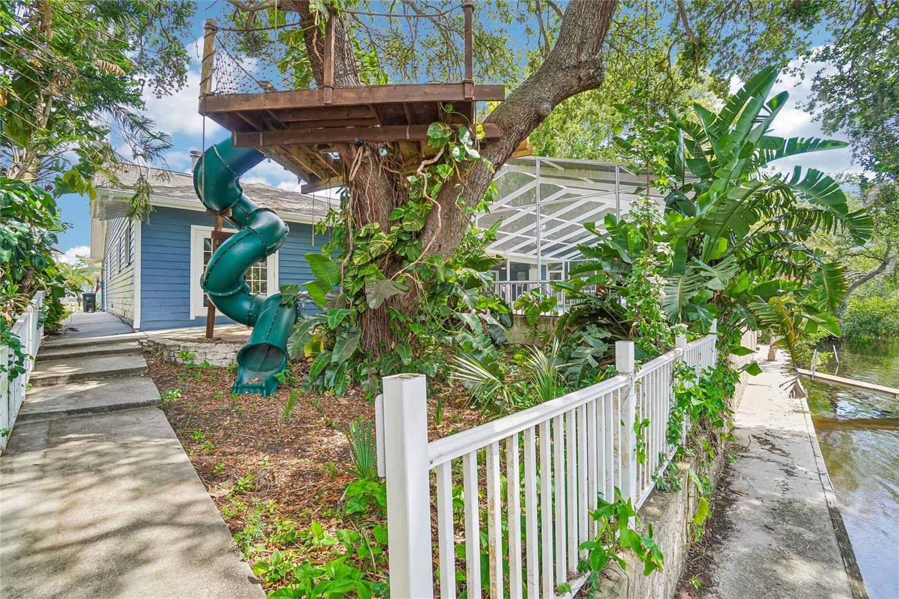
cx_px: 450
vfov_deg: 77.3
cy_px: 300
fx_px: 374
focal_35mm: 15
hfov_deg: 100.4
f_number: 8
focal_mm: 10
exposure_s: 1/45
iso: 100
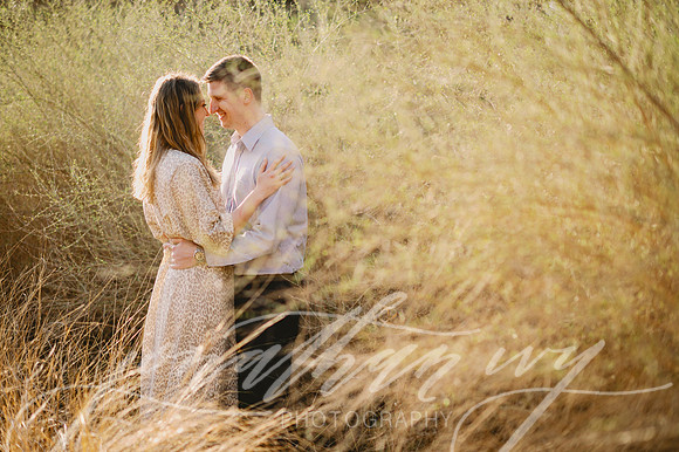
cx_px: 340
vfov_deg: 16.1
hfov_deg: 23.9
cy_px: 226
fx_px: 1602
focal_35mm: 85
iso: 100
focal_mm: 85
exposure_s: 1/1250
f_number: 2
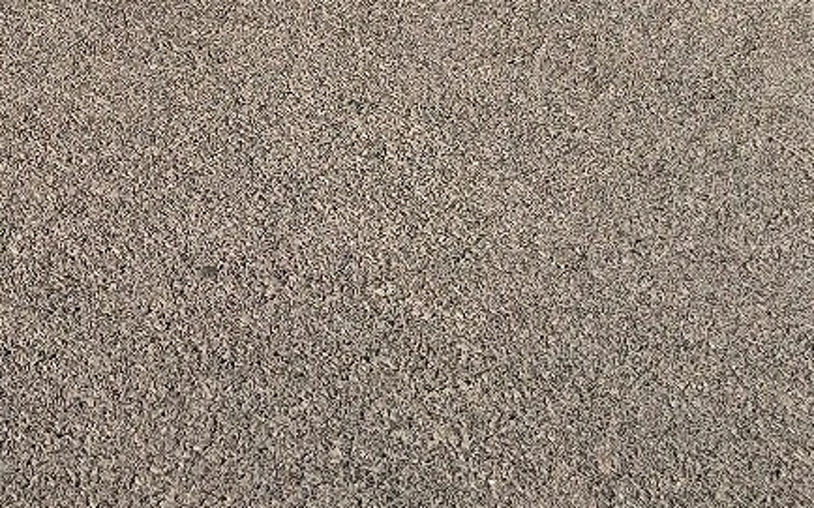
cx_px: -109
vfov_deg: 14.0
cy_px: -220
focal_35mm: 88
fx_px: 1952
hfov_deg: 22.1
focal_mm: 4
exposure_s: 1/333
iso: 20
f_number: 1.8
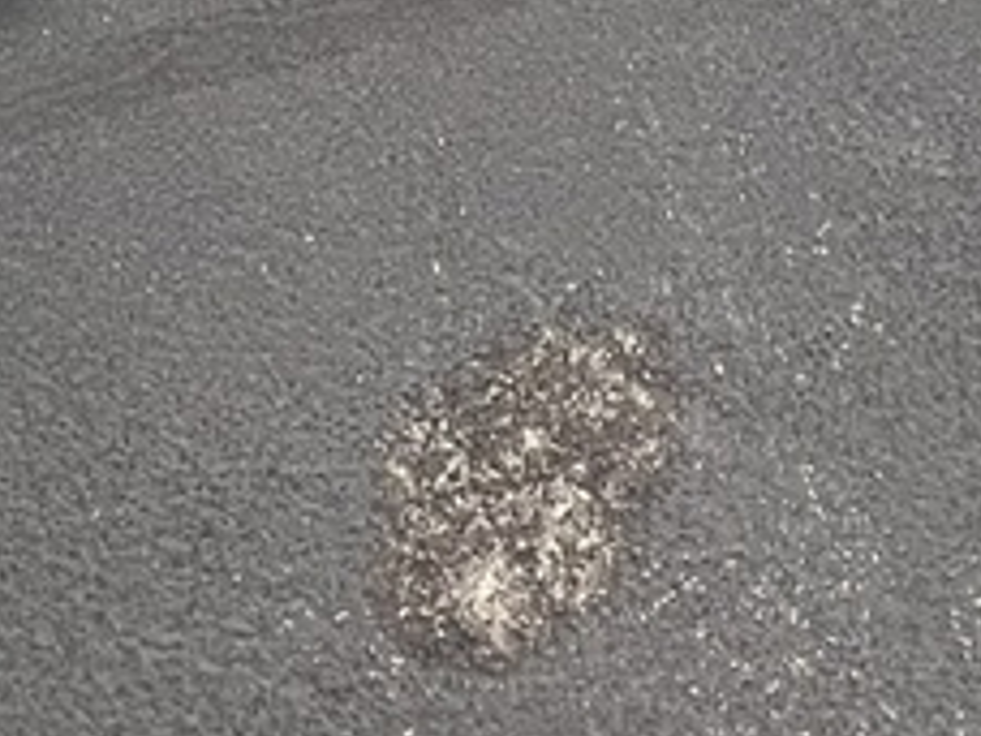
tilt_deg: -2.3
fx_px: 2324
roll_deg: -0.3
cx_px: 383
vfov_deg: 11.4
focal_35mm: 82
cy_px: -1433
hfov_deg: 23.8
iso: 32
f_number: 1.8
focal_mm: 1.57
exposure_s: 1/2320
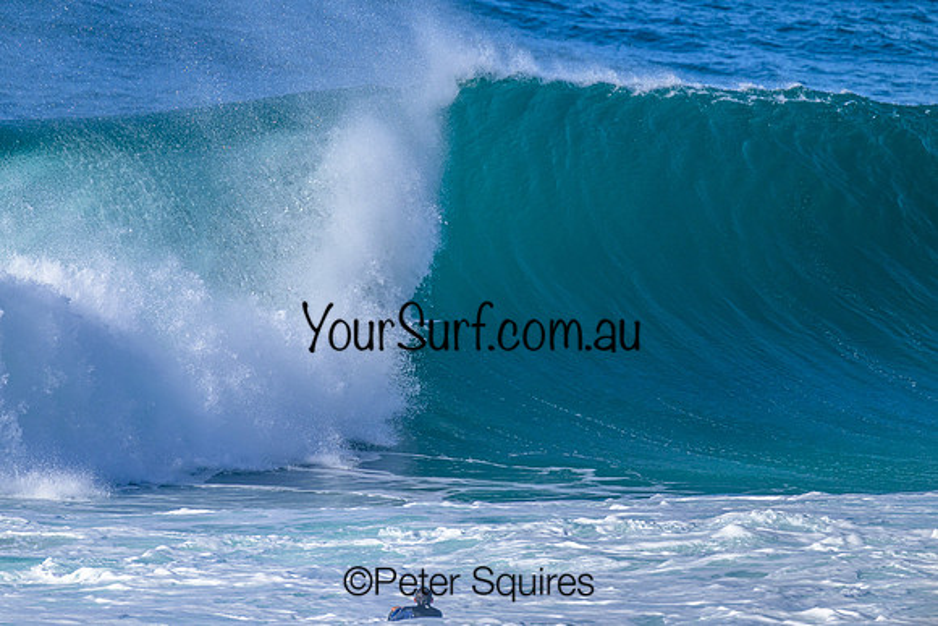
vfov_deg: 2.0
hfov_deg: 3.0
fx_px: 18056
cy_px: 239
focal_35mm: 693
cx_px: 358
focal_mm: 560
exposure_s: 1/2000
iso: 560
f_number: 8
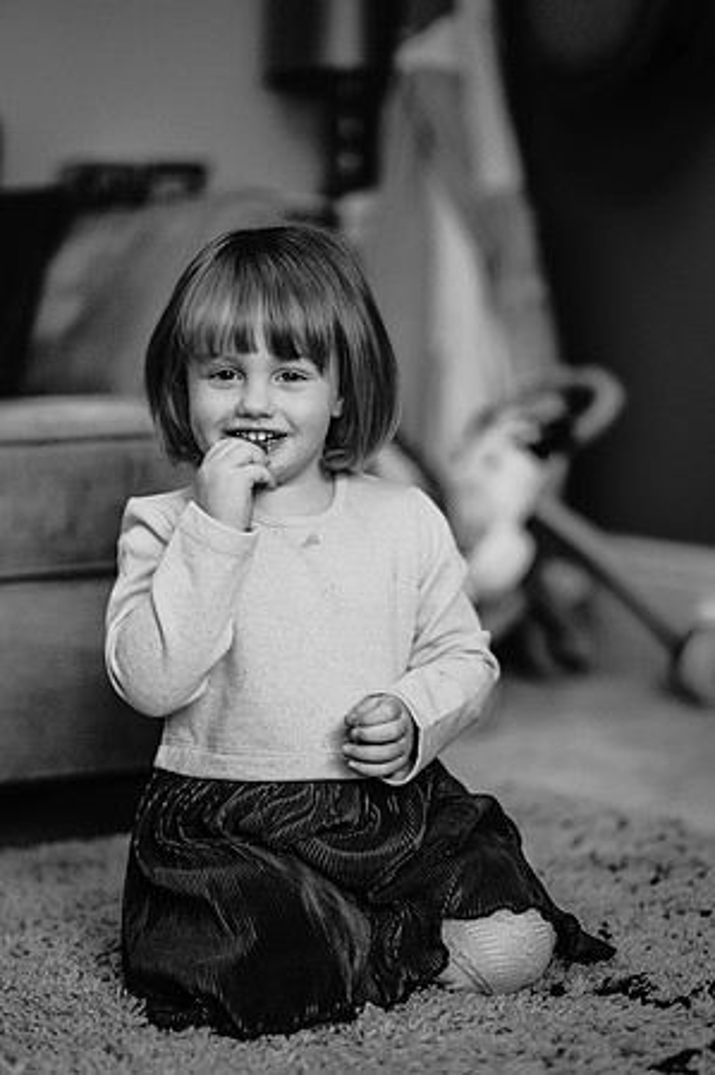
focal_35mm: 85
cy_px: 538
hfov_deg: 16.0
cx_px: 358
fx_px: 2538
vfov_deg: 23.9
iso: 360
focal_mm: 85
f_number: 1.8
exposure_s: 1/160
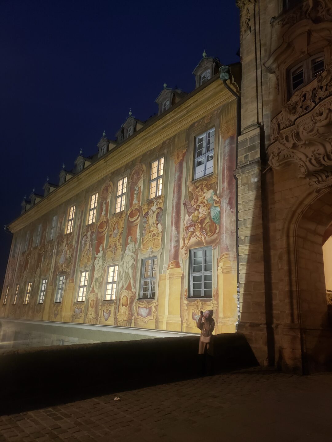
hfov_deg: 53.1
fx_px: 332
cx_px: 166
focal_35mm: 26
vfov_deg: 67.3
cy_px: 221
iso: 400
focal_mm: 4.3
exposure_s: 1/10
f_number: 1.5
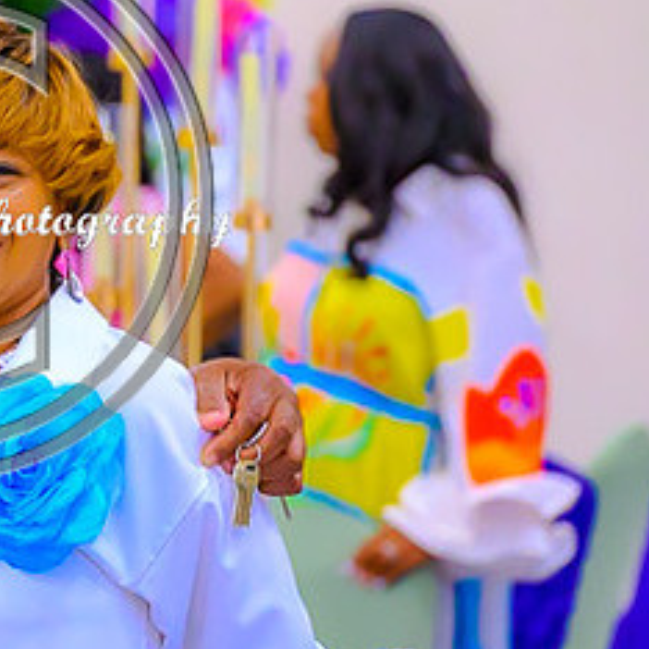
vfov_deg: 7.1
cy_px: 166
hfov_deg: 7.1
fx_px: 5197
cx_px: 3
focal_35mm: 245
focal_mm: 71
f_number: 2.8
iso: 4000
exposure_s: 1/200
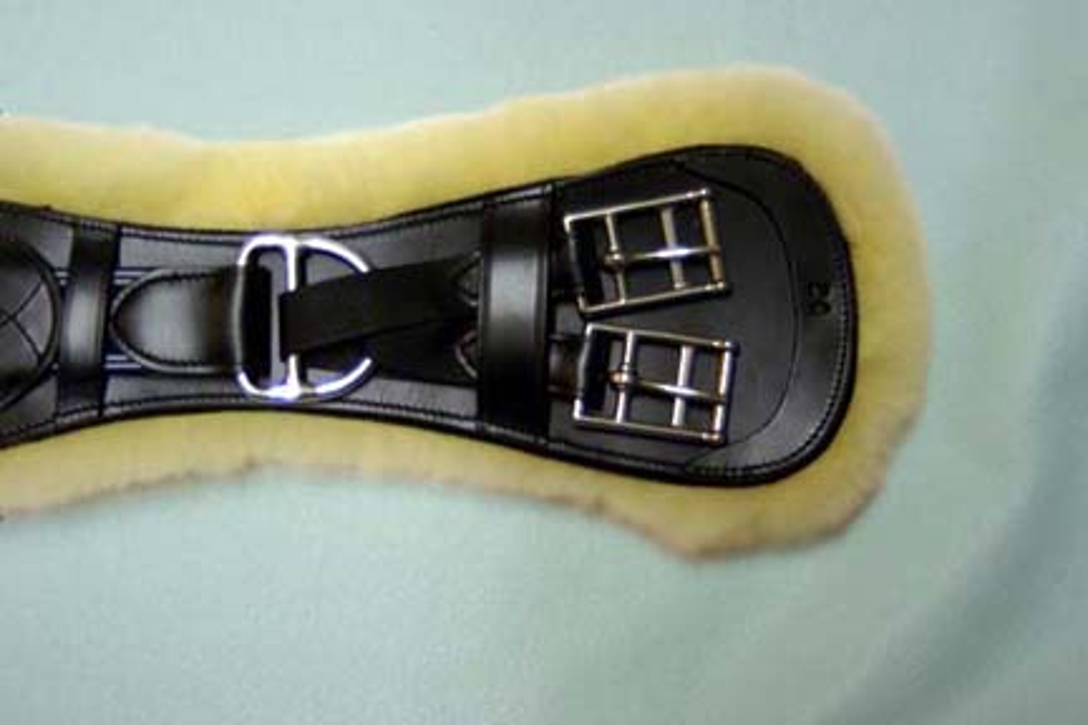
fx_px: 1587
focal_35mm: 52
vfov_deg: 25.8
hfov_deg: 37.9
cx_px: 544
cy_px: 362
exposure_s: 1/50
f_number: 3.5
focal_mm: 35
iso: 400
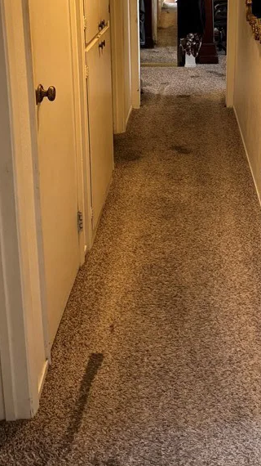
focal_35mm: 47
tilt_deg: -13.1
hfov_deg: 25.1
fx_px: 579
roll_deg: -0.7
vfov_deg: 41.4
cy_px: 78
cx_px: 201
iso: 400
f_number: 1.78
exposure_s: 1/60
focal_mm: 6.76
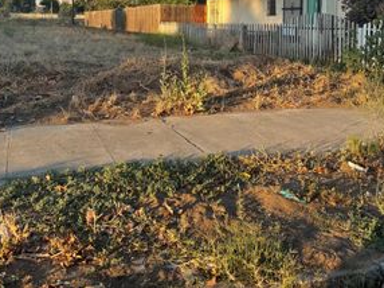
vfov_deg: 32.8
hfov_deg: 44.8
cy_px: 37
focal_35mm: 42
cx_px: 188
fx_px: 466
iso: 80
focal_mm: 6.76
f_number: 1.78
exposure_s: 1/1493
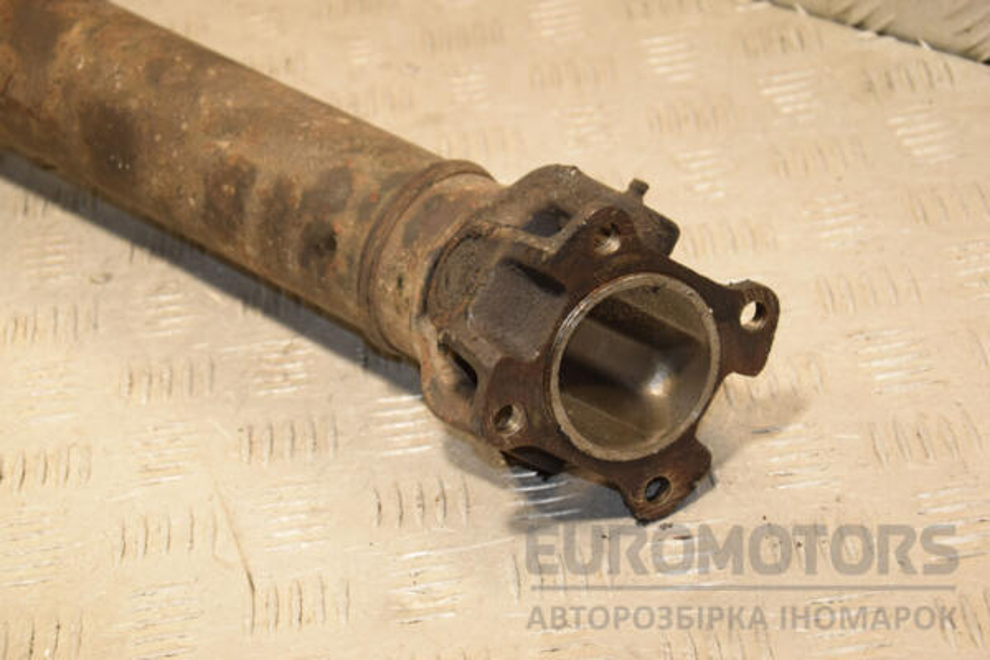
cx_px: 495
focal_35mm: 93
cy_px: 330
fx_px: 2557
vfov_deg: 14.7
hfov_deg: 21.9
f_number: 6.3
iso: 800
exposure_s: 1/200
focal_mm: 62
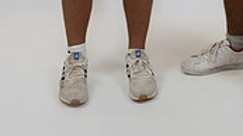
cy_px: -164
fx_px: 656
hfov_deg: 20.9
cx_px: 167
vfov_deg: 10.6
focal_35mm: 102
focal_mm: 37.3
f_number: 4
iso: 320
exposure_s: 1/125
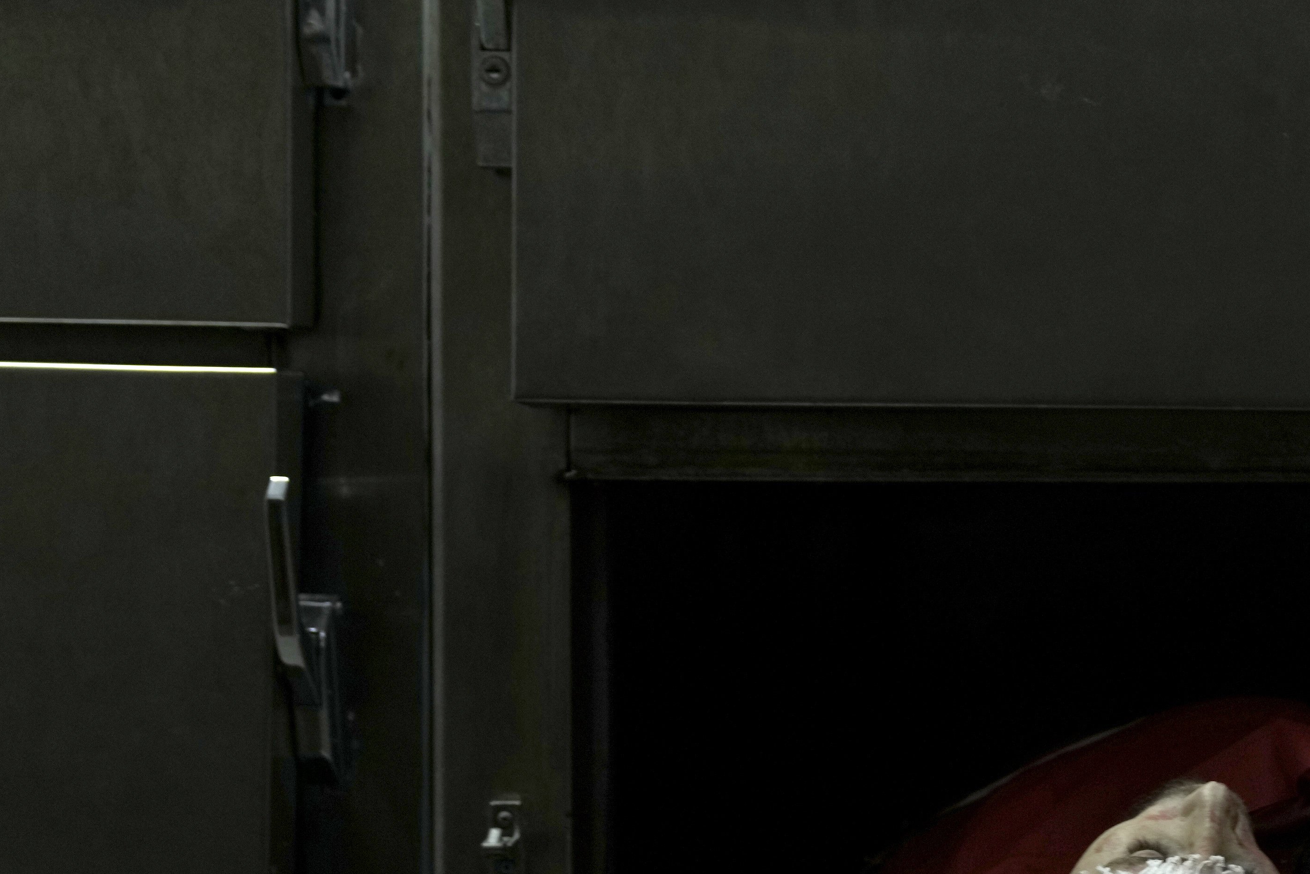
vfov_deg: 17.5
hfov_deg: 24.8
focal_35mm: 78
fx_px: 2838
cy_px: 545
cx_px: 1307
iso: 1000
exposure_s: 1/250
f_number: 2.8
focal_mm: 39
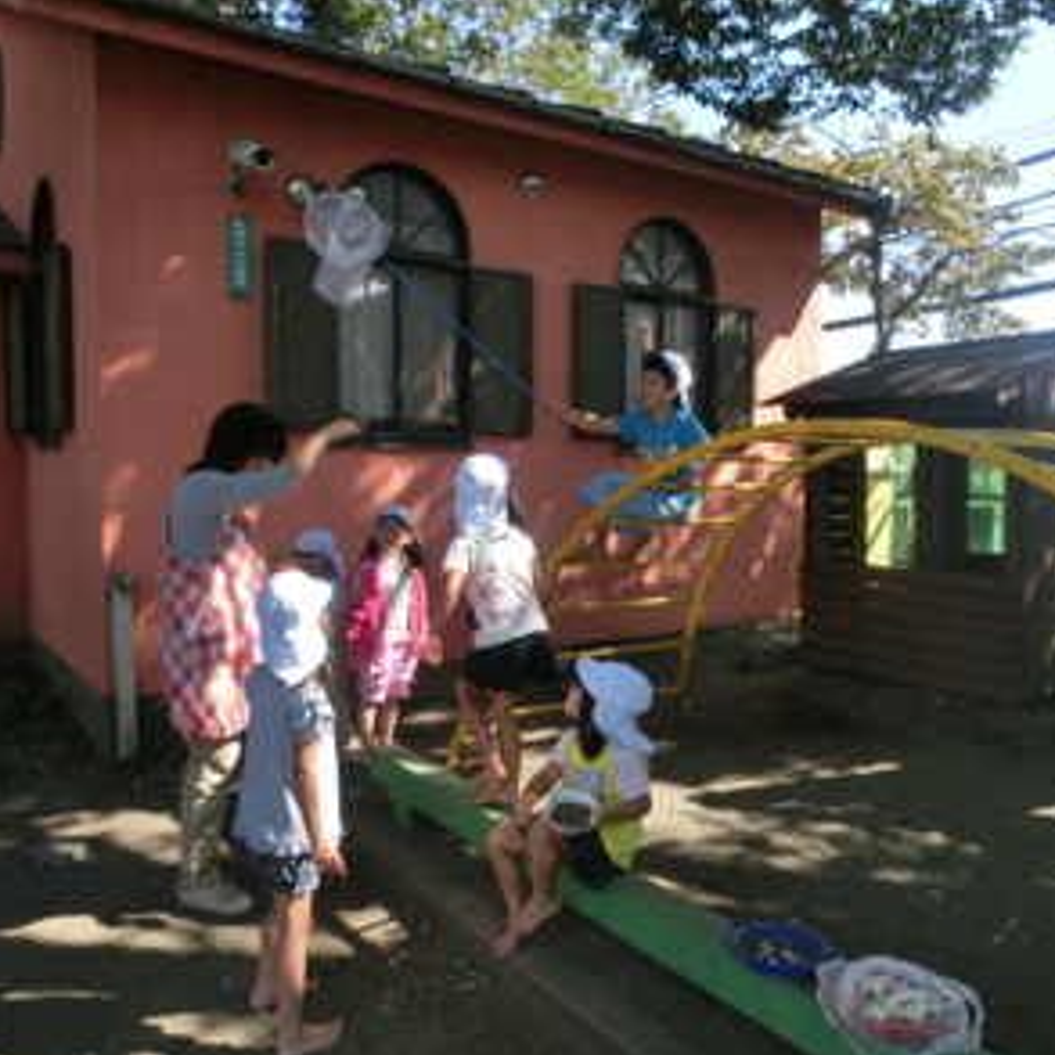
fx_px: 1000
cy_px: 537
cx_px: 591
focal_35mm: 29
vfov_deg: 55.6
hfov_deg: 55.5
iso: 80
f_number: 3
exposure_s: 1/400
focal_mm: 4.24
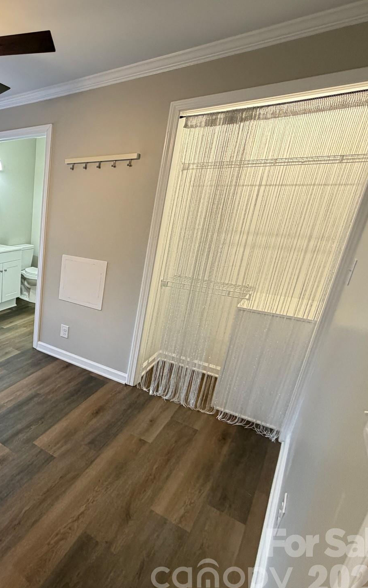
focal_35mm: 21
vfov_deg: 82.3
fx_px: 337
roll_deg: -0.2
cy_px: 296
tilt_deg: -16.5
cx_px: -21
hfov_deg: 45.6
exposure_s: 1/60
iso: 320
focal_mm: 2.22
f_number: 2.2
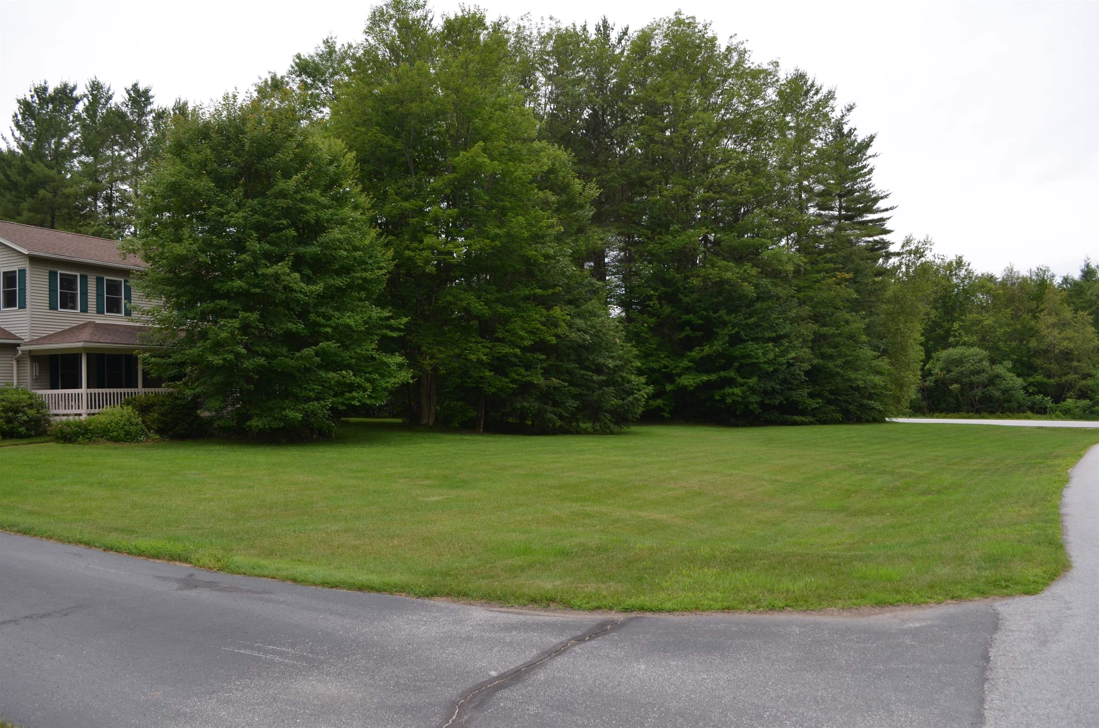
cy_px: 364
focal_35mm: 27
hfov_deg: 67.5
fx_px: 822
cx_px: 550
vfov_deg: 47.7
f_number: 5.6
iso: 100
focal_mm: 18
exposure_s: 1/200
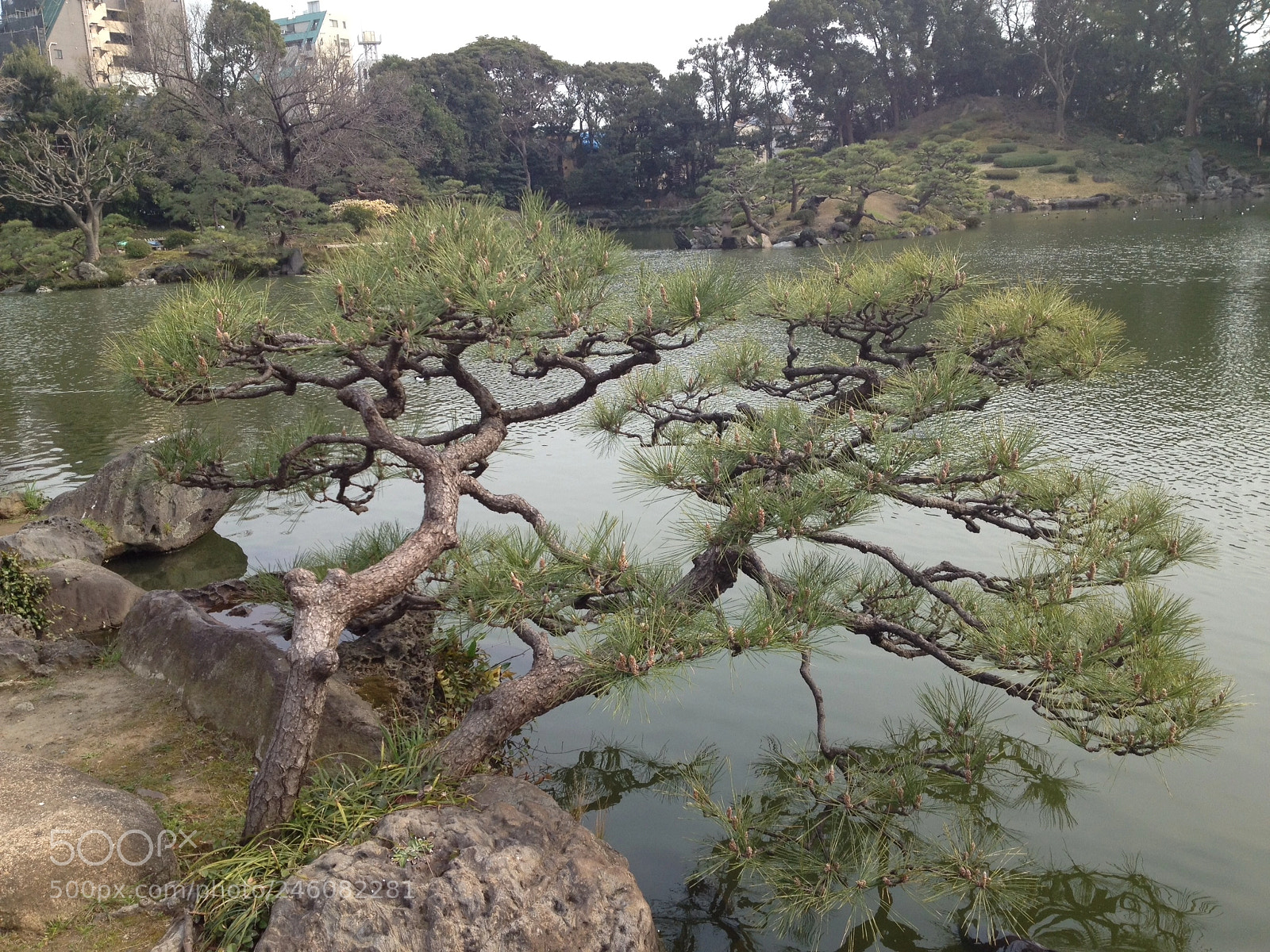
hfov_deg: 52.6
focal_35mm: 35
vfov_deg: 40.7
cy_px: 476
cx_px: 635
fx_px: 1284
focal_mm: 4.28
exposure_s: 1/593
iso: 64
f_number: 2.4
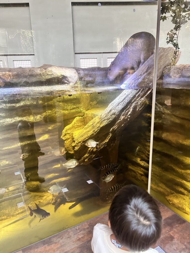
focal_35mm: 26
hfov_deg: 53.1
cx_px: 95
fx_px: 190
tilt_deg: -17.1
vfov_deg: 67.3
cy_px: 126
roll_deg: +1.9
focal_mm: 5.7
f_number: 1.5
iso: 320
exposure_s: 1/60
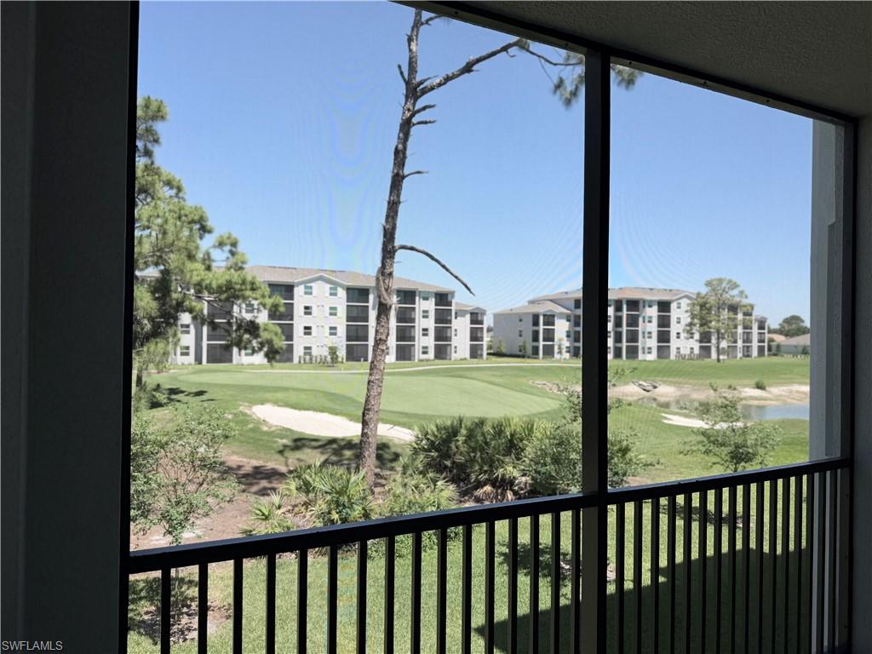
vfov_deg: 56.8
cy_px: 327
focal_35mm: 24
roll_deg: -0.4
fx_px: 605
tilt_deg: +1.0
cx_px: 436
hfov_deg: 71.6
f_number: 1.78
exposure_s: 1/3145
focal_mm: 6.76
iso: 80
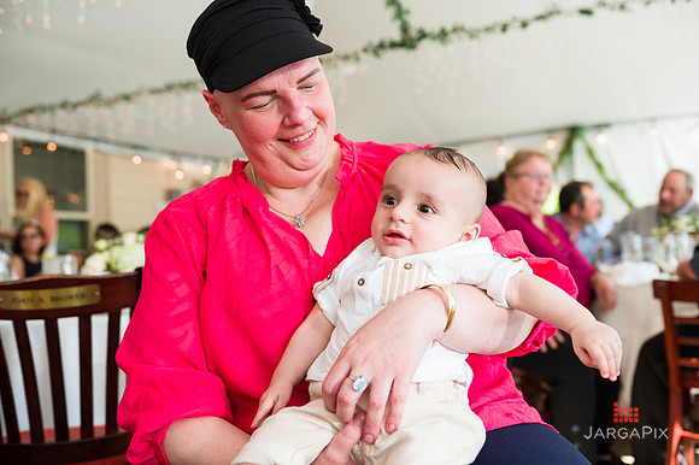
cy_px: 232
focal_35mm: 38
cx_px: 350
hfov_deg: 50.7
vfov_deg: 35.0
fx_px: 737
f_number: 4.5
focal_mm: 38
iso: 320
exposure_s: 1/250
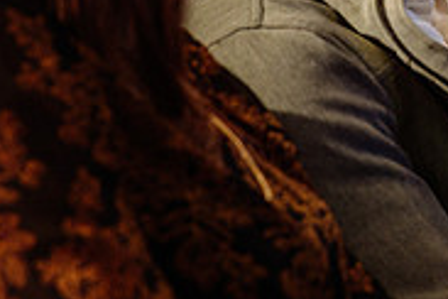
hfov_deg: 7.9
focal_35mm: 258
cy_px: 13
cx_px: 567
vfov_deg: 5.3
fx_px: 3210
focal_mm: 70
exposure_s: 1/50
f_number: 4
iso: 1600
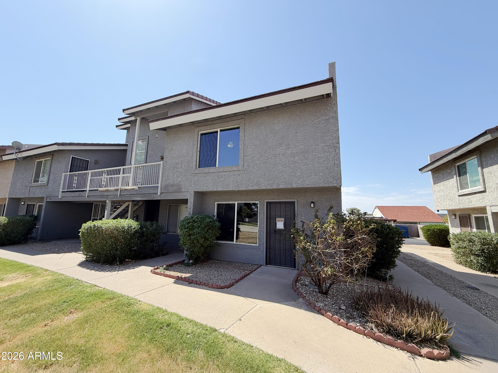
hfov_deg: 102.1
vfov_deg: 85.7
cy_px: 186
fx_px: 201
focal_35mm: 14
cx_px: 249
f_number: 2.2
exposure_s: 1/770
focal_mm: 2.22
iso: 25
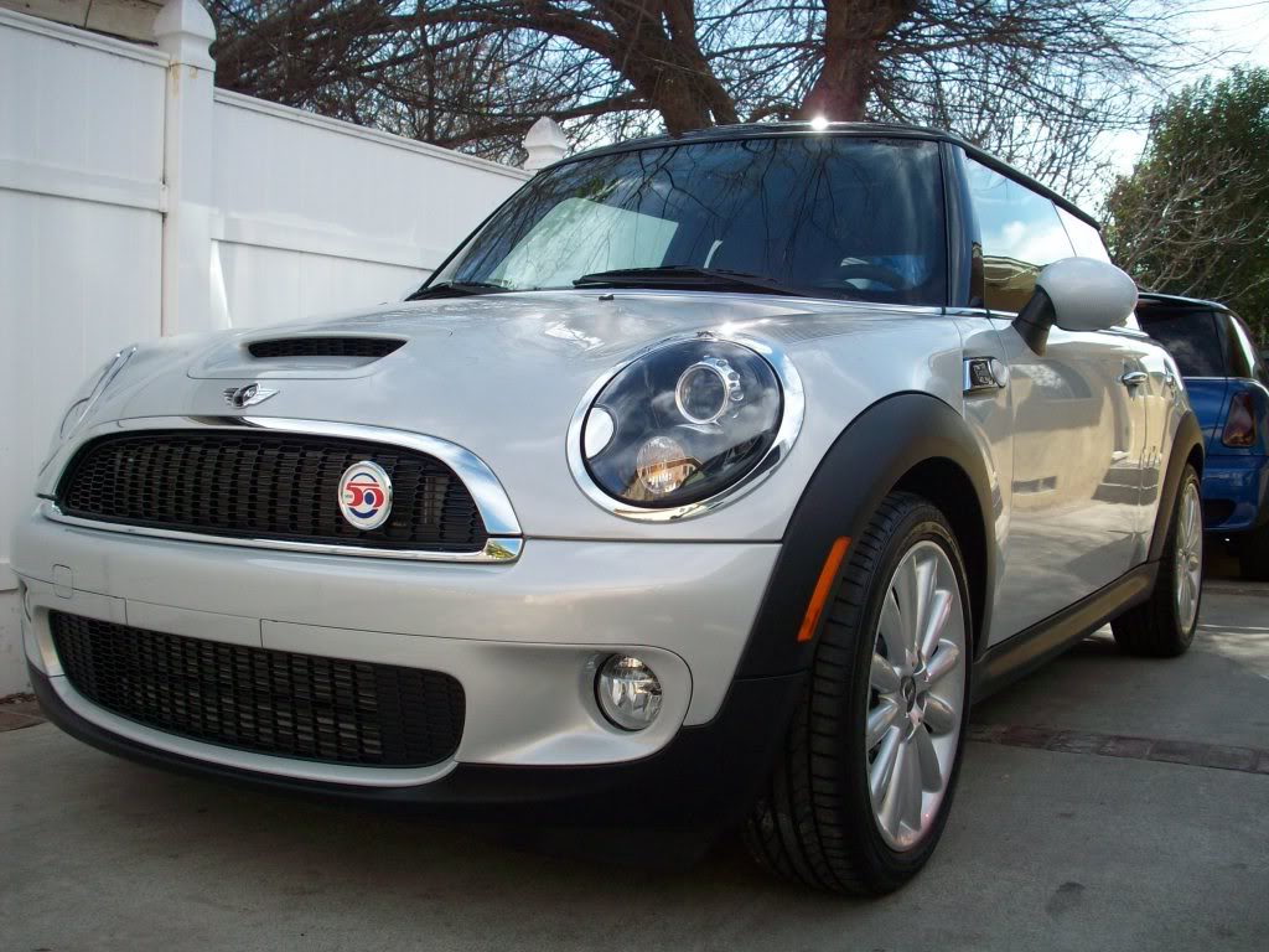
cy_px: 476
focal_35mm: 37
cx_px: 634
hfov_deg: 50.1
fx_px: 1356
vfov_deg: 38.7
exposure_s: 1/557
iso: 80
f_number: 2.8
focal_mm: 6.2
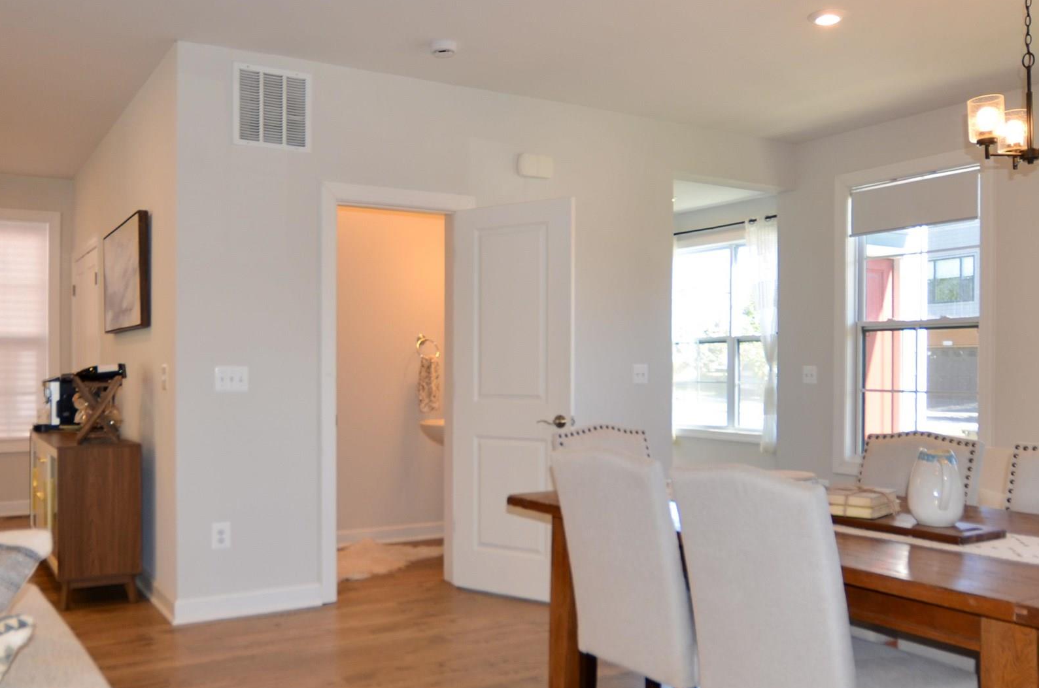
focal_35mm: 29
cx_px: 425
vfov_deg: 44.5
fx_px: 835
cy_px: 421
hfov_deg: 63.3
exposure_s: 1/60
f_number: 3.5
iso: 100
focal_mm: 10
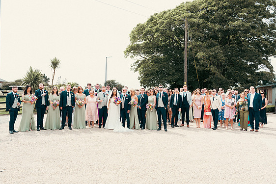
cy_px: 94
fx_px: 245
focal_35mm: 32
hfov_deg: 58.7
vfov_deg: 41.1
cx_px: 137
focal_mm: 31
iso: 125
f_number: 5
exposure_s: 1/250
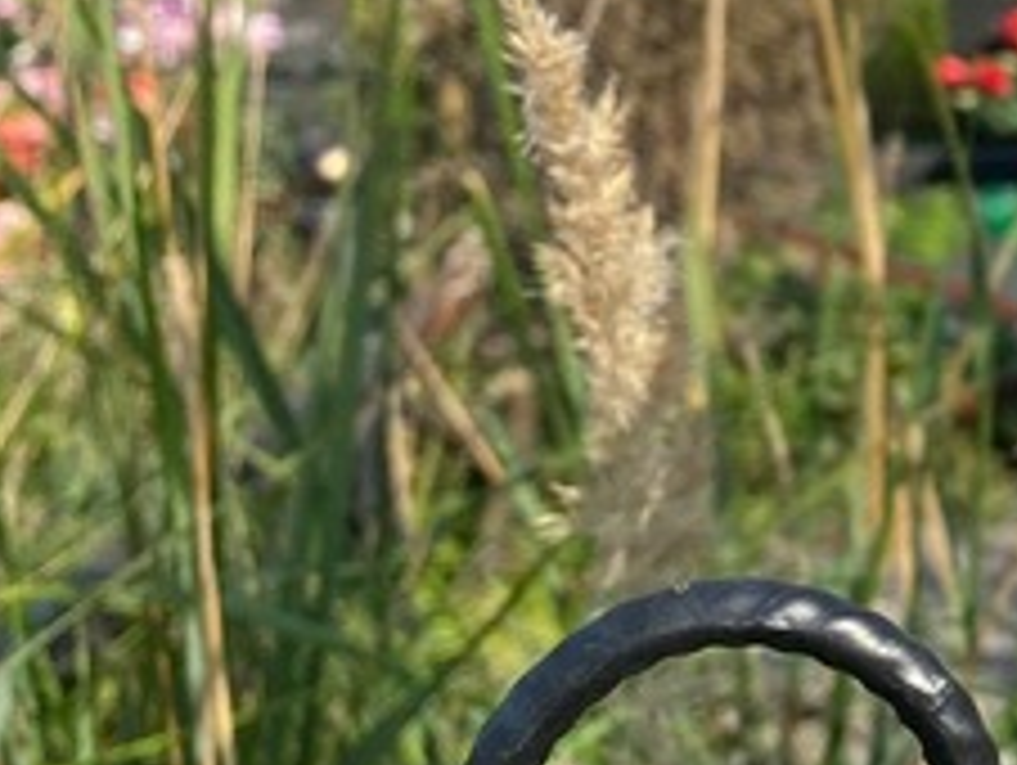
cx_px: 1696
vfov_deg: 16.1
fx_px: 2706
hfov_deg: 18.0
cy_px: 356
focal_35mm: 92
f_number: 1.8
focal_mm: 4.25
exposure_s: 1/5495
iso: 32
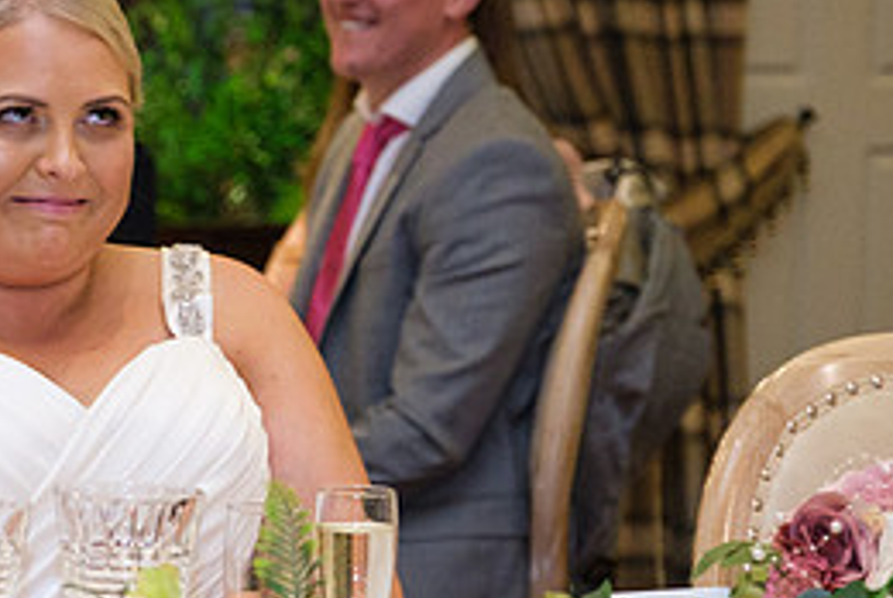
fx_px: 6109
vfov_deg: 5.6
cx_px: 66
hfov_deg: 8.3
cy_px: 322
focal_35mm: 246
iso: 1600
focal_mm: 55
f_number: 3.2
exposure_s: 1/125
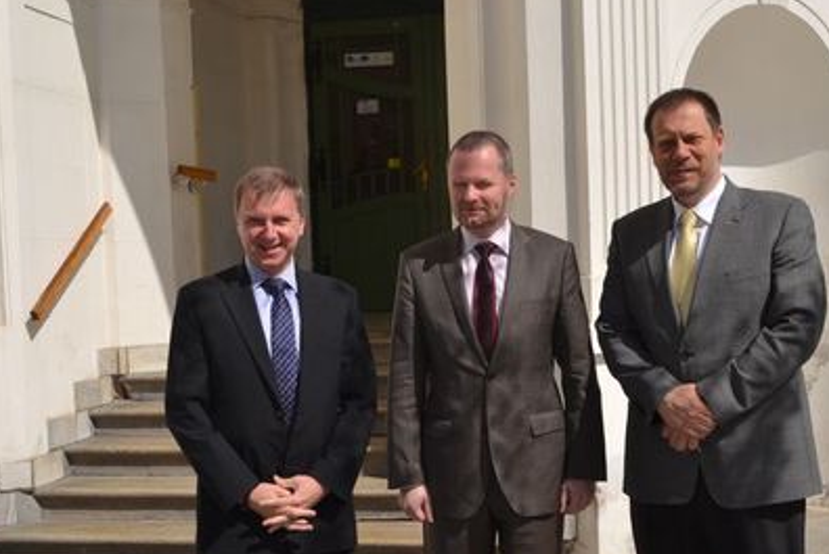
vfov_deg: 25.5
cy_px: 324
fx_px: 1222
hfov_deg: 37.5
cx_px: 442
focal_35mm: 53
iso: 100
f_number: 11
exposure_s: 1/200
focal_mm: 28
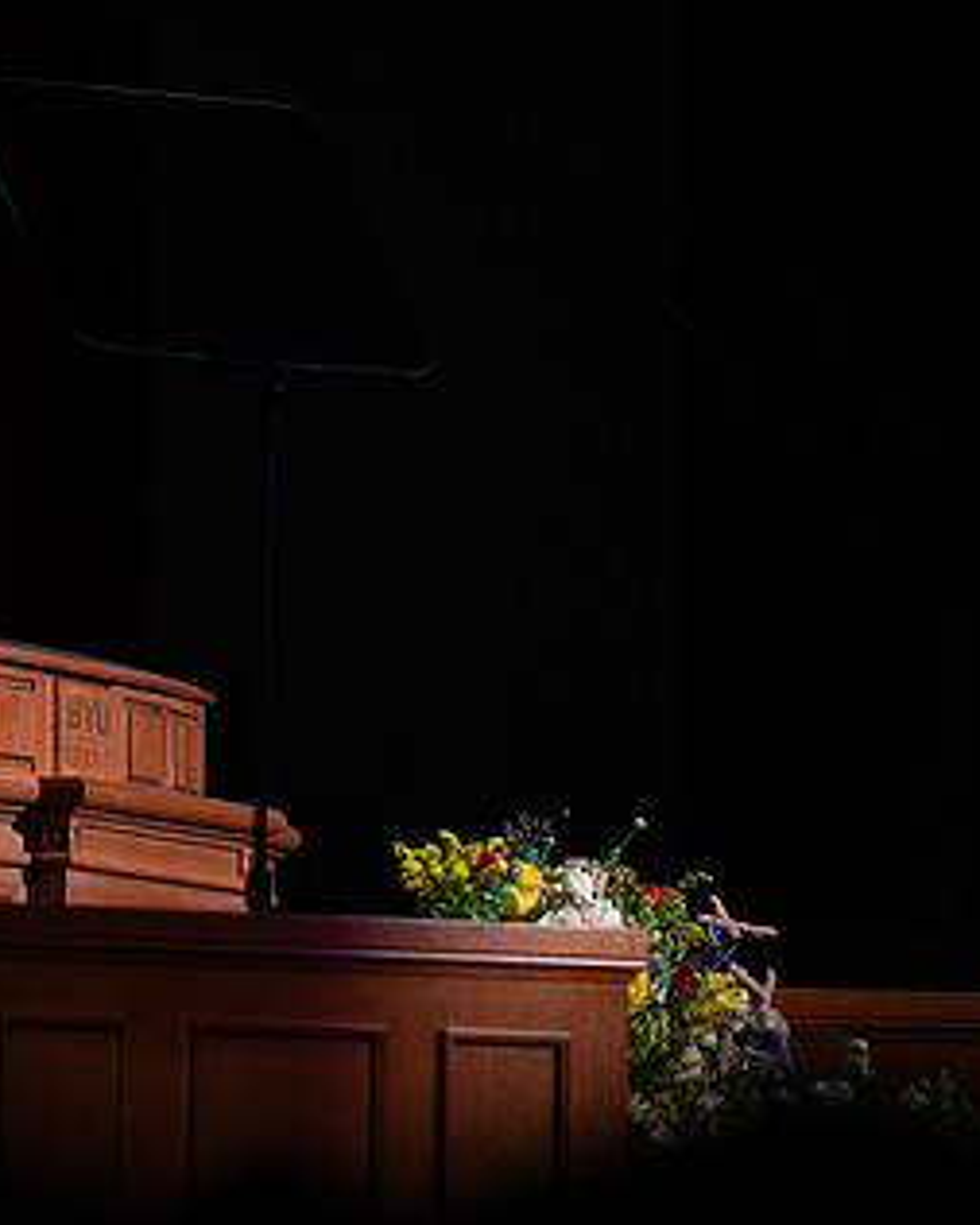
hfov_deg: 4.5
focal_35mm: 344
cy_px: 581
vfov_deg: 5.6
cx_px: -12
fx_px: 12466
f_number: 2.8
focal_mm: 200
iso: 800
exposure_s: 1/250
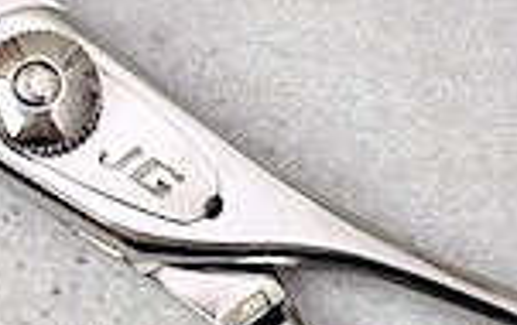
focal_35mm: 112
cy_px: 294
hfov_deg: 18.6
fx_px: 1581
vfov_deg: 11.7
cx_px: 247
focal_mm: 5.43
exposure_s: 1/24
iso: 346
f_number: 1.89
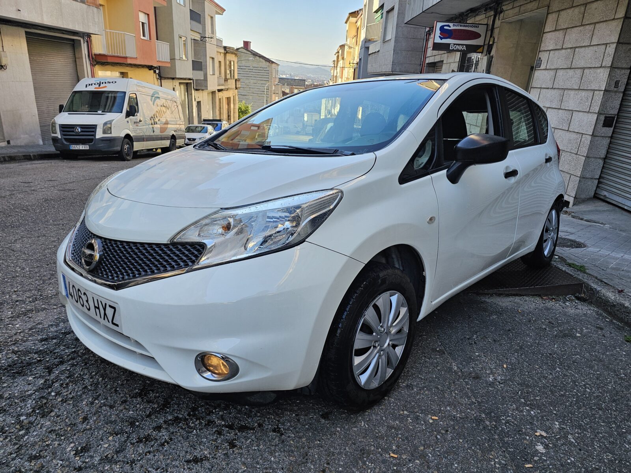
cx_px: 316
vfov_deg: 58.9
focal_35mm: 23
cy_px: 236
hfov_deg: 73.9
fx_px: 419
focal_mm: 6.3
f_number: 1.7
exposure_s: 1/180
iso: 20
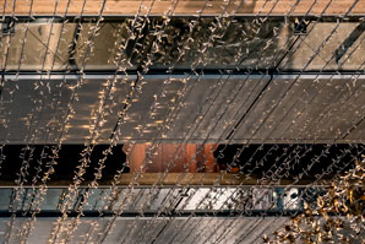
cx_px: -70
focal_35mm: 141
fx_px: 1430
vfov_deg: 9.5
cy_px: 345
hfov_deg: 14.1
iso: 400
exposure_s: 1/80
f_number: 3.2
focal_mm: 35
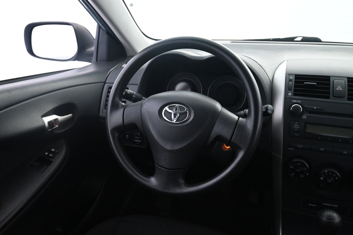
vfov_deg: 42.6
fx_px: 301
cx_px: 176
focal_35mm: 31
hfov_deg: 60.7
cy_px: 118
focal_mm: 20.5
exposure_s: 1/60
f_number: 4.5
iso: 4000
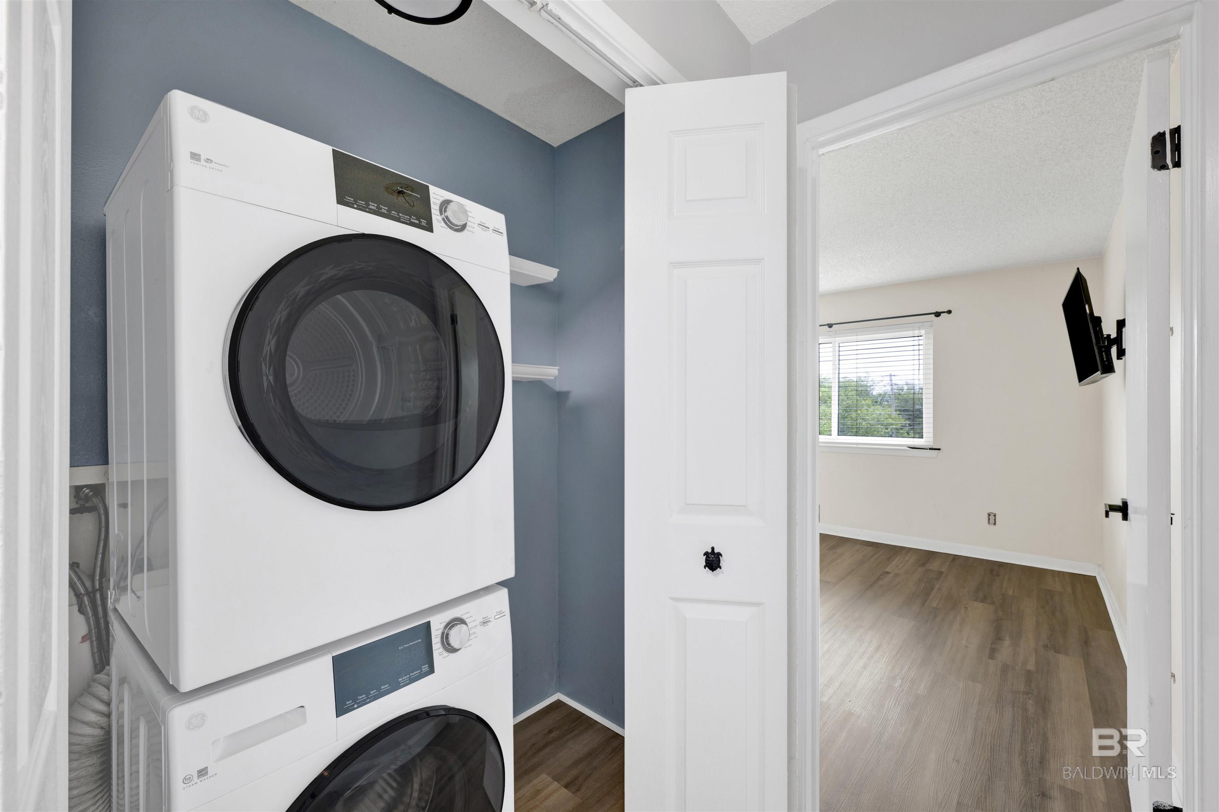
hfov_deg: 104.3
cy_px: 406
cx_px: 610
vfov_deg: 81.2
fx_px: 474
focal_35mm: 14
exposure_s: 1/6
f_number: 11
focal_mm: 14
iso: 400
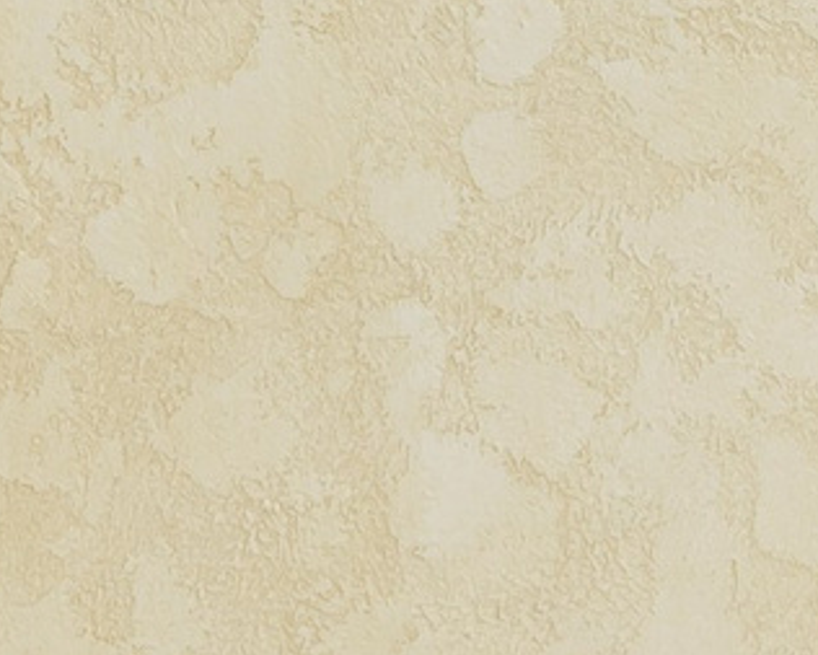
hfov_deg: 6.5
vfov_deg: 5.8
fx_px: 6442
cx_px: -1835
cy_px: 74
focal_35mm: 266
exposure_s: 1/400
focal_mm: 35
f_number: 2
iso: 125
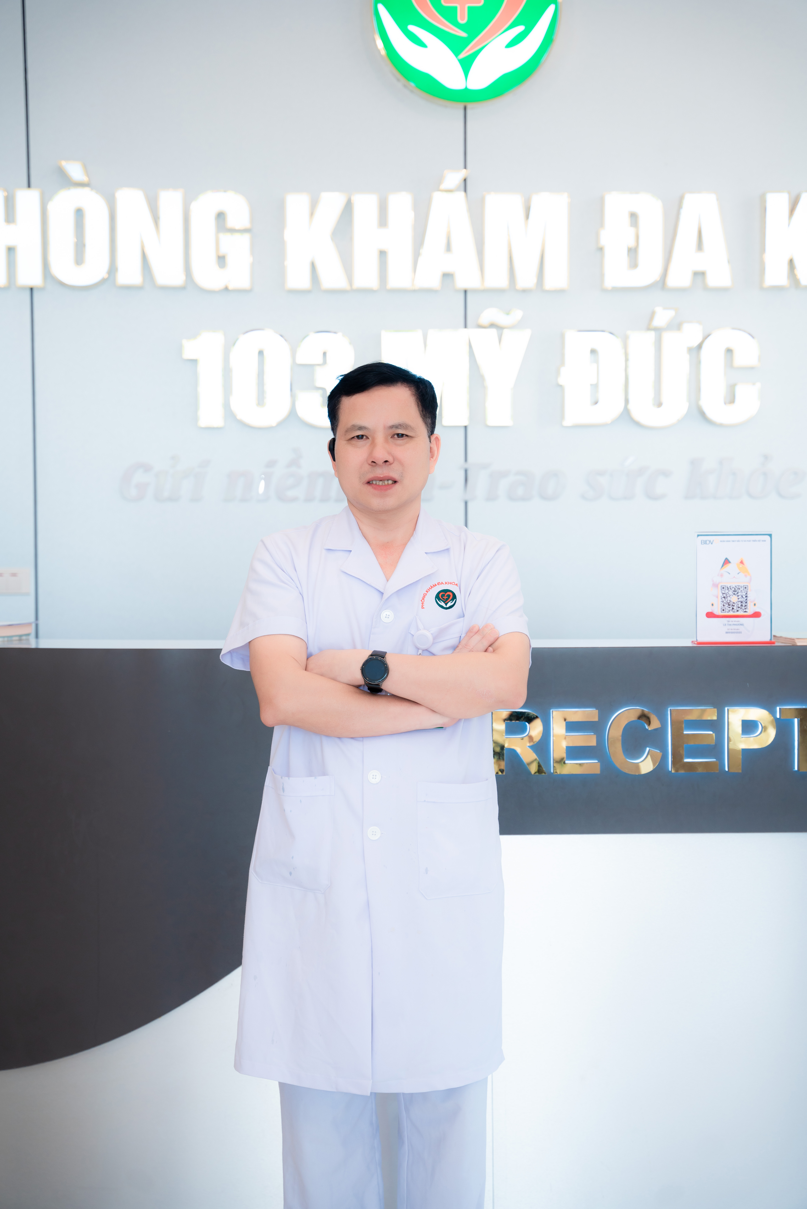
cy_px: 604
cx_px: 404
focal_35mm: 64
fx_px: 2168
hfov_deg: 21.1
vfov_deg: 31.2
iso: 320
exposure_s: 1/160
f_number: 3.5
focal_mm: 64.5
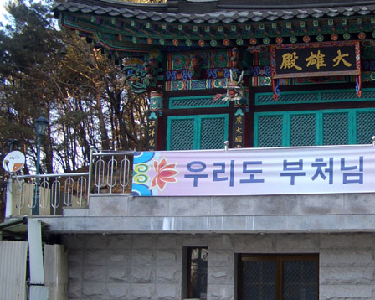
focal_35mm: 61
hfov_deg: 29.8
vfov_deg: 24.9
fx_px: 677
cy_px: 178
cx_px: 330
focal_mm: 5.8
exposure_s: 1/125
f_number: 2.6
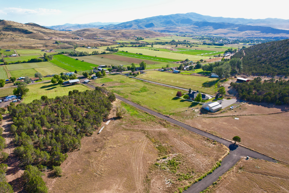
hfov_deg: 78.6
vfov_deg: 57.2
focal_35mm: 22
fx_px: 177
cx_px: 144
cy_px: 96
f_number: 2.8
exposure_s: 1/800
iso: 100
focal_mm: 8.38
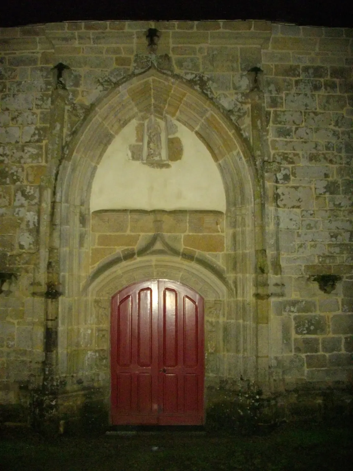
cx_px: 176
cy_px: 236
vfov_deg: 50.1
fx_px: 503
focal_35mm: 37
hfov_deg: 38.7
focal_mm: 6.2
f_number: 2.8
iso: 700
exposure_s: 1/50
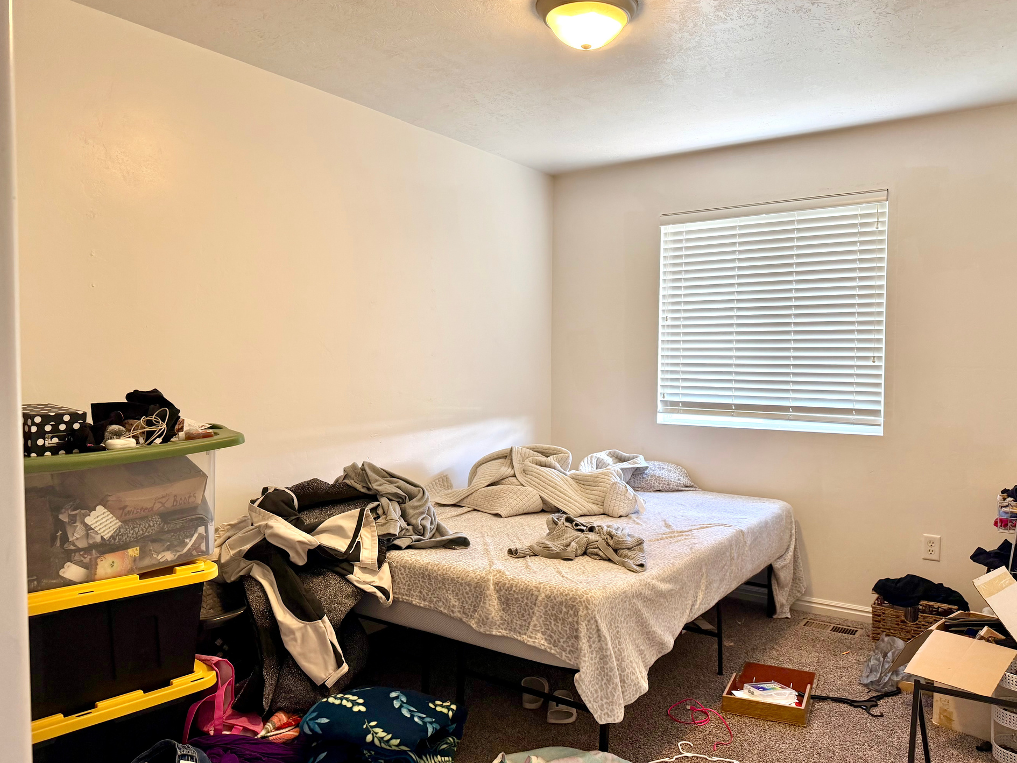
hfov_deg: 67.2
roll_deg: +0.1
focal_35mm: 26
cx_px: 543
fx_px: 764
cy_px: 396
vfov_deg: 53.1
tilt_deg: -2.4
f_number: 1.78
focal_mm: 6.76
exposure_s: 1/60
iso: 160
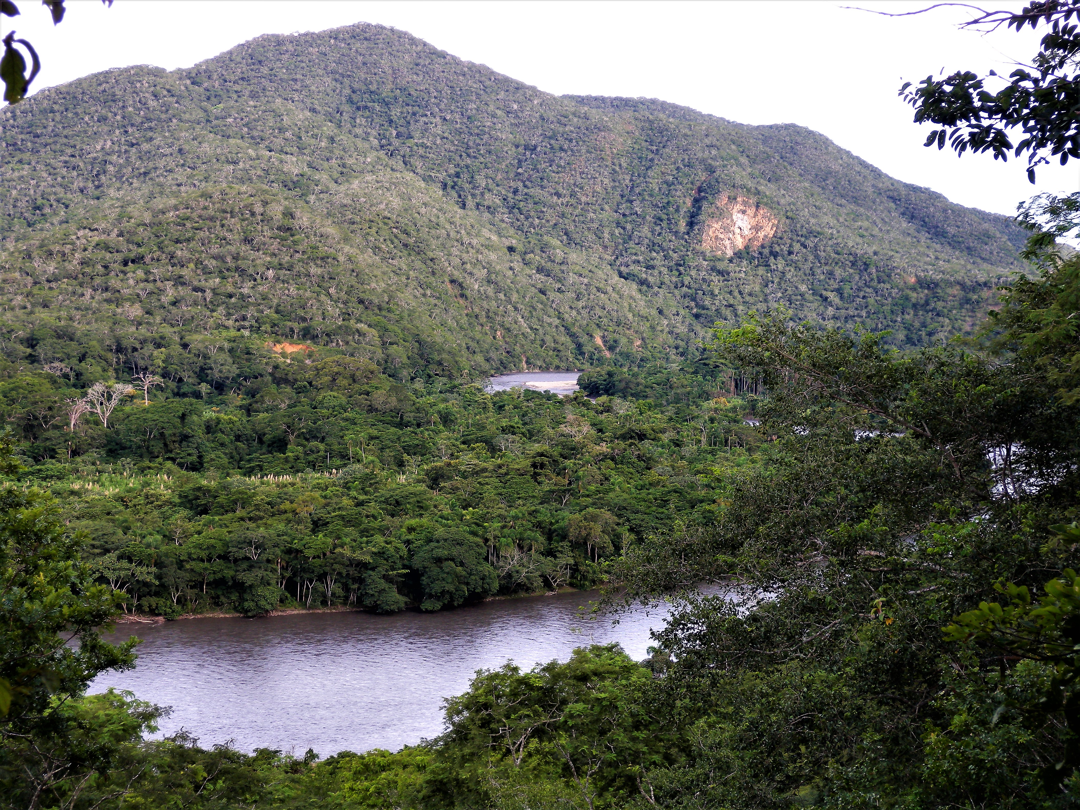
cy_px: 405
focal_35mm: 57
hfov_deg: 33.8
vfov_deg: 25.7
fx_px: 1778
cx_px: 540
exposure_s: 1/98.4
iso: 64
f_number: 4.1
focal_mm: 12.3
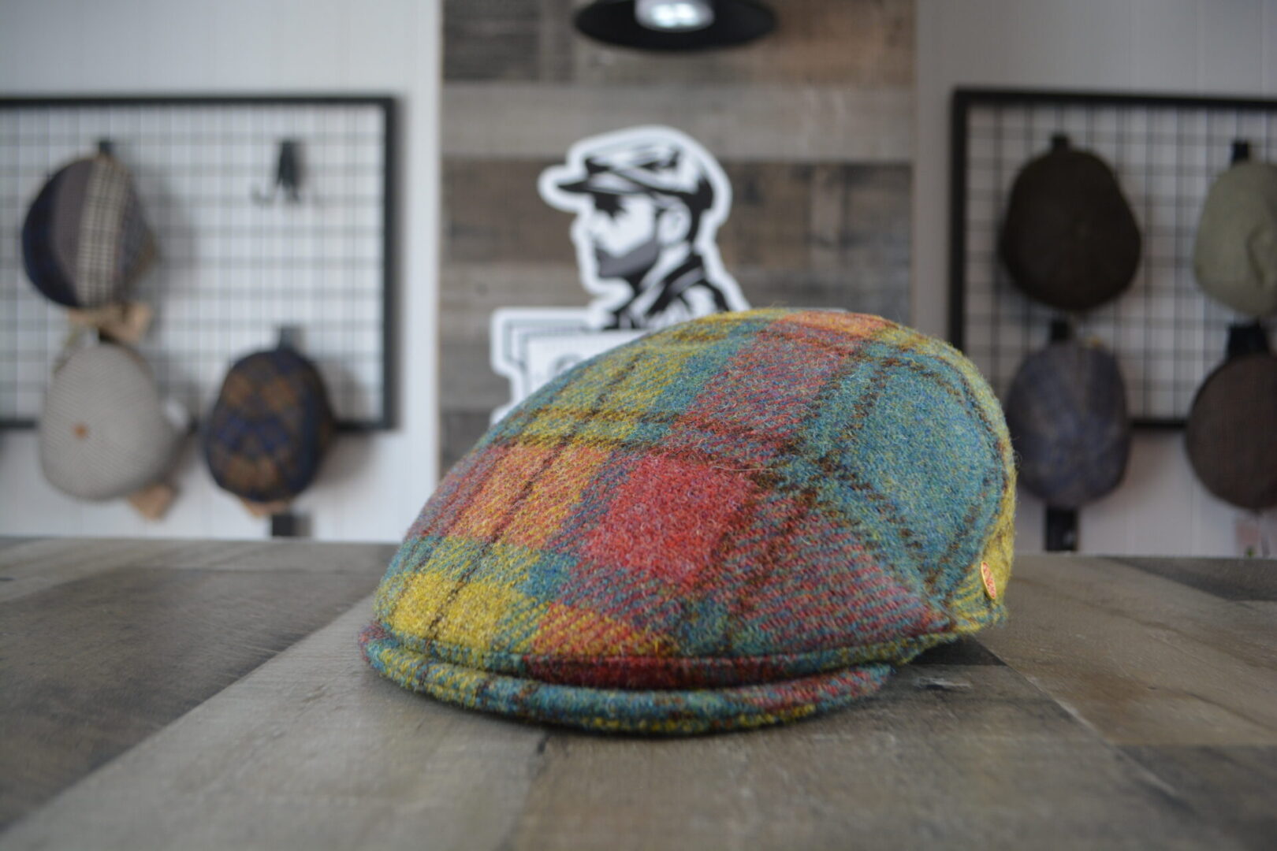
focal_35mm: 30
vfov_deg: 43.6
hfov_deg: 61.9
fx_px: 1064
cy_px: 426
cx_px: 638
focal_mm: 20
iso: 400
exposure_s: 1/80
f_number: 4.5
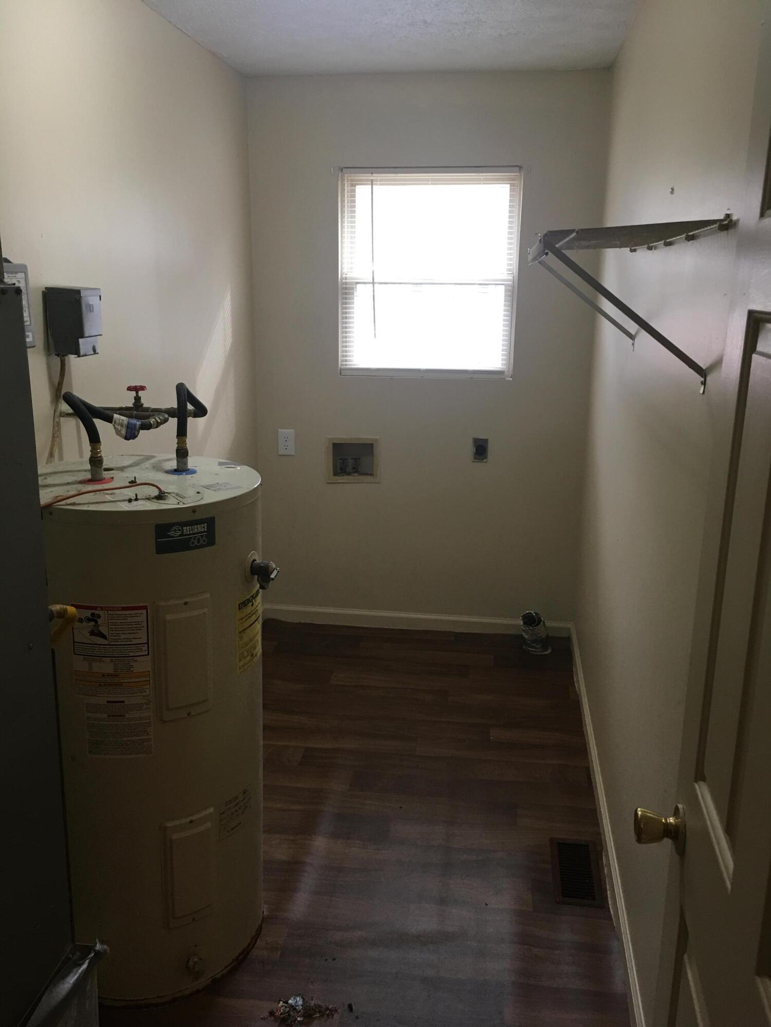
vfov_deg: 61.7
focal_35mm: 29
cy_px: 514
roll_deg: -0.7
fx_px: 861
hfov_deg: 48.2
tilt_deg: -14.6
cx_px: 386
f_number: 2.2
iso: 40
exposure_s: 1/15
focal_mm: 4.15
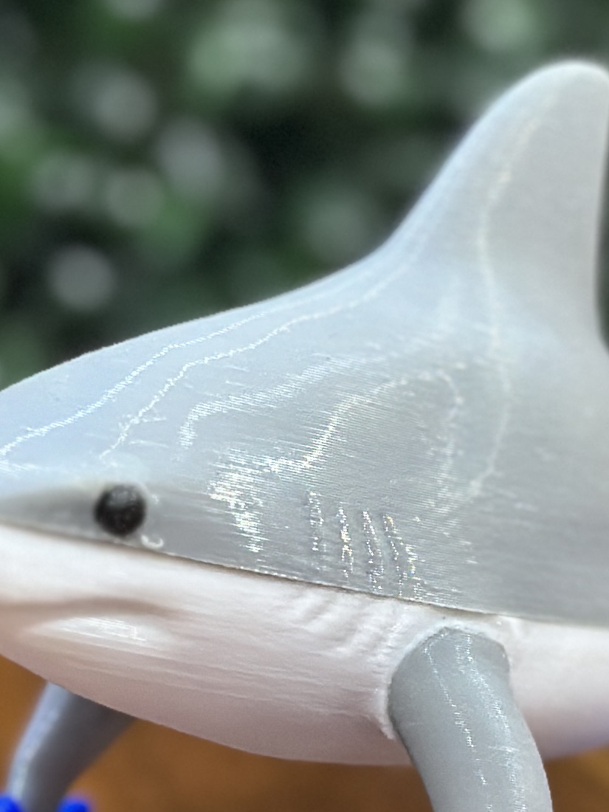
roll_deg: +0.1
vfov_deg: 11.2
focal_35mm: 176
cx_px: 455
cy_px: 241
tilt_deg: -7.6
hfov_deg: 8.4
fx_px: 4128
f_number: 1.78
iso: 320
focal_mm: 6.86
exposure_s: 1/33
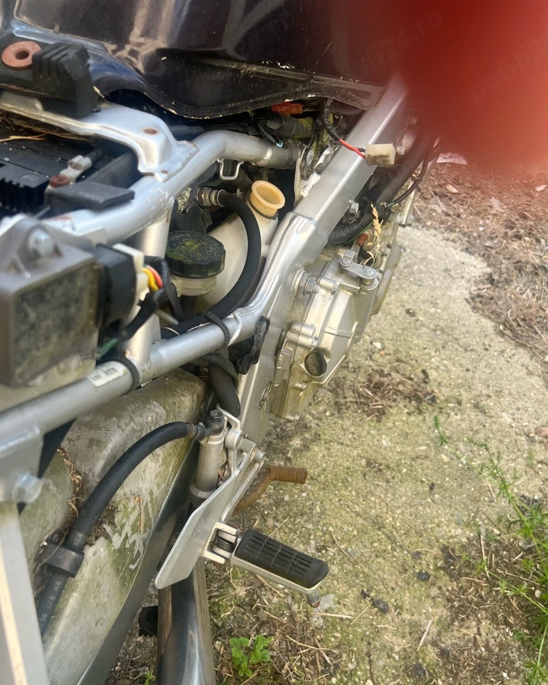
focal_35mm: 28
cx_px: 273
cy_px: 373
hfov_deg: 51.5
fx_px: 568
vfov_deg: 62.1
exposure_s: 1/414
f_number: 1.5
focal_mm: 5.7
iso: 50
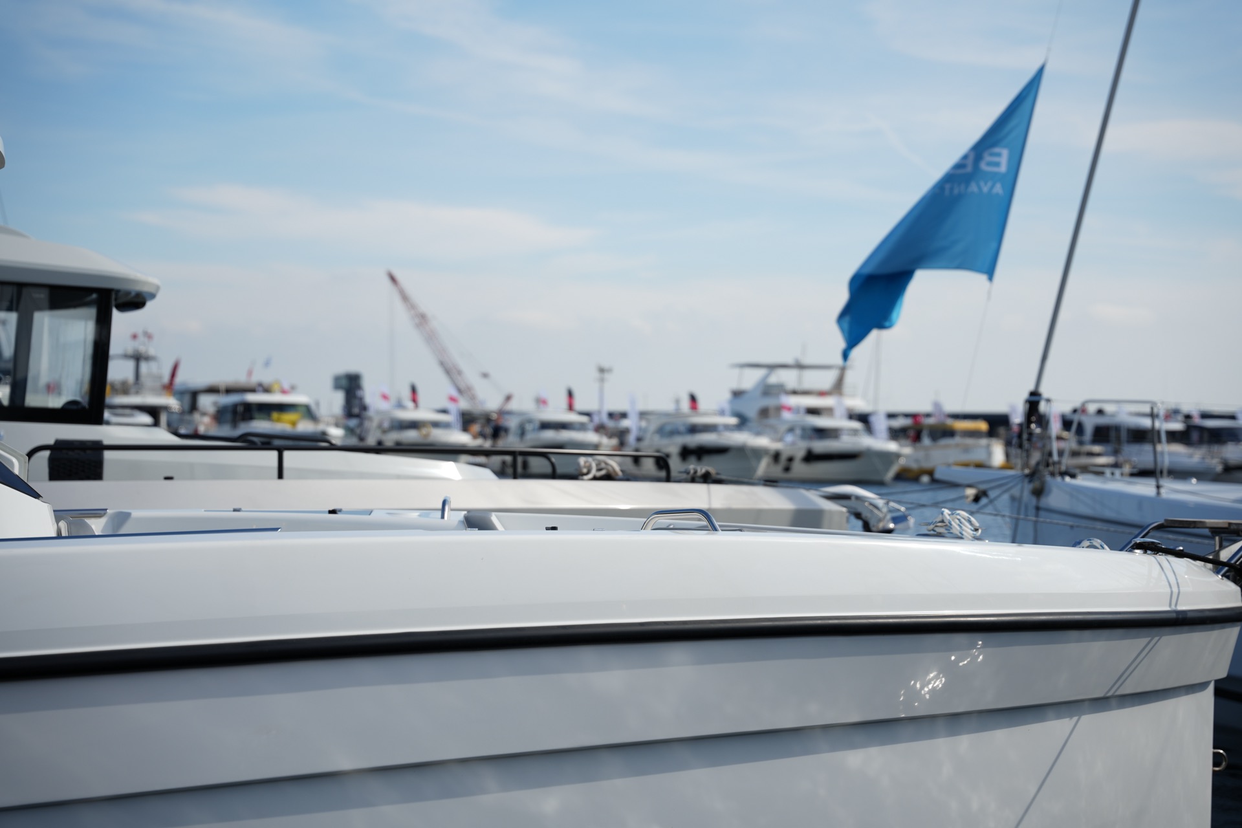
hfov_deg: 28.8
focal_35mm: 70
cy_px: 414
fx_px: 2415
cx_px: 621
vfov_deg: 19.5
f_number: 3.2
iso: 80
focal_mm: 70
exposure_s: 1/1250
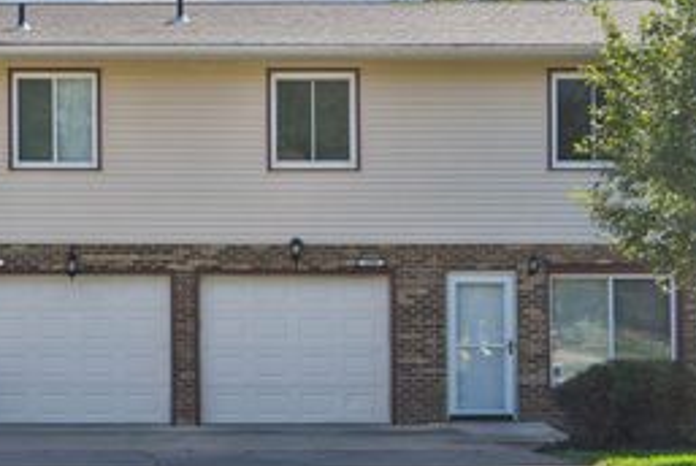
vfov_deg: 20.1
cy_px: 207
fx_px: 1316
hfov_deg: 29.3
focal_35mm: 68
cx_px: 200
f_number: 9
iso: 500
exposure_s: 1/19
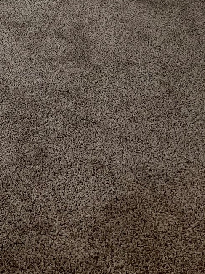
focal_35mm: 82
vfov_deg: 20.0
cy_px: -154
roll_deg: +3.2
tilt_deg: -9.5
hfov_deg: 17.0
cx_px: -61
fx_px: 647
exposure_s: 1/121
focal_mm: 5.7
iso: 125
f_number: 1.5
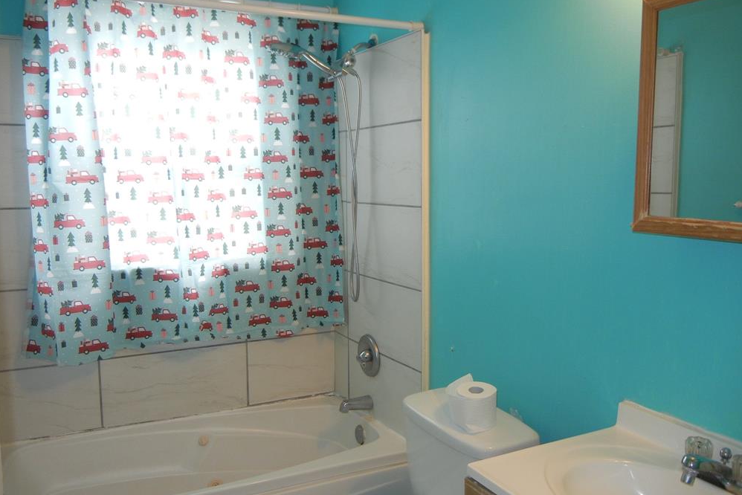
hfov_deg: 58.7
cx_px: 366
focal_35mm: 32
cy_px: 269
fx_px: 660
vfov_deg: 41.1
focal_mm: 5.4
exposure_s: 1/30
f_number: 3.5
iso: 200
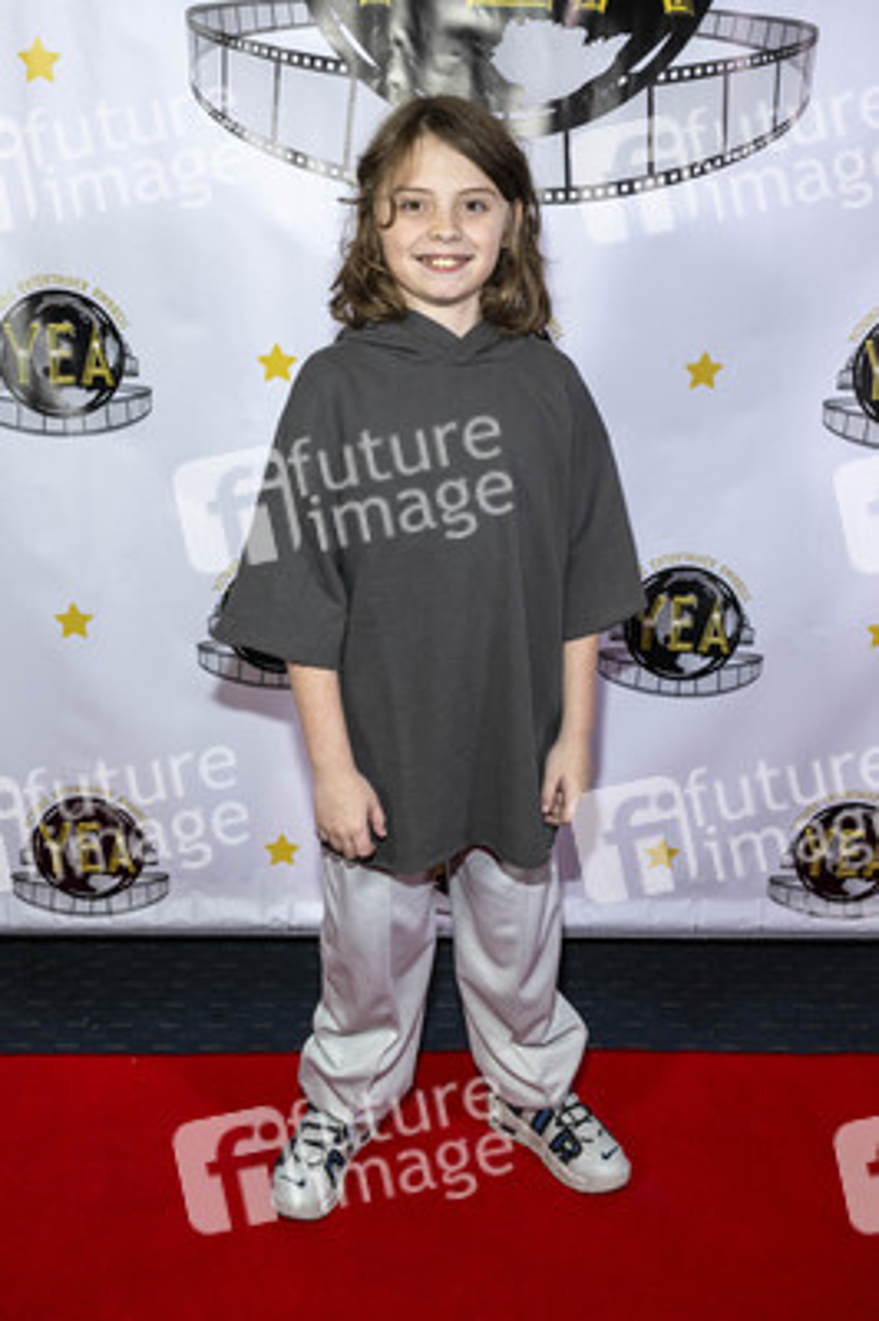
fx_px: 1211
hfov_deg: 39.9
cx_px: 440
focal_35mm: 33
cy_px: 660
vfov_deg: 57.3
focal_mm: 33
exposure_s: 1/200
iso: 800
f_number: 5.6
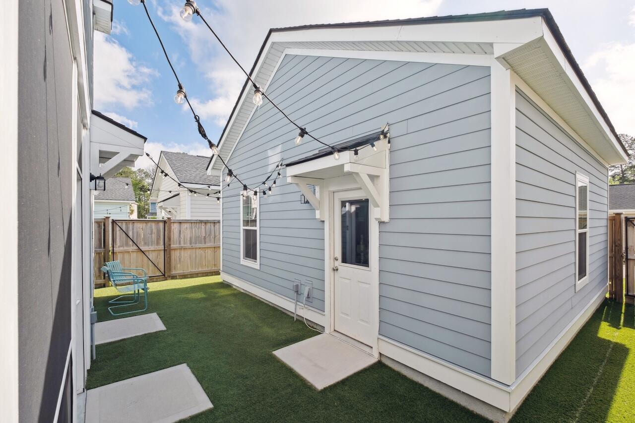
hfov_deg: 100.4
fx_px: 265
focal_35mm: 15
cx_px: 318
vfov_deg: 77.3
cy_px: 212
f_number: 5.6
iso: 125
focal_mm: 10
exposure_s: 1/640
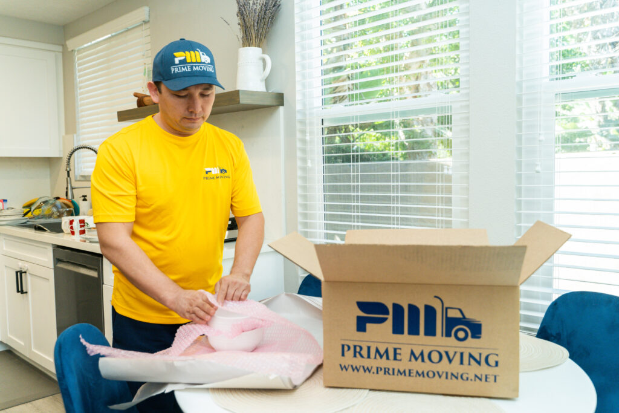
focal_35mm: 31
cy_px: 206
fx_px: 533
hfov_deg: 60.3
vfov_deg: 42.3
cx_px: 310
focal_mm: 31
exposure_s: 1/125
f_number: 4
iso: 640
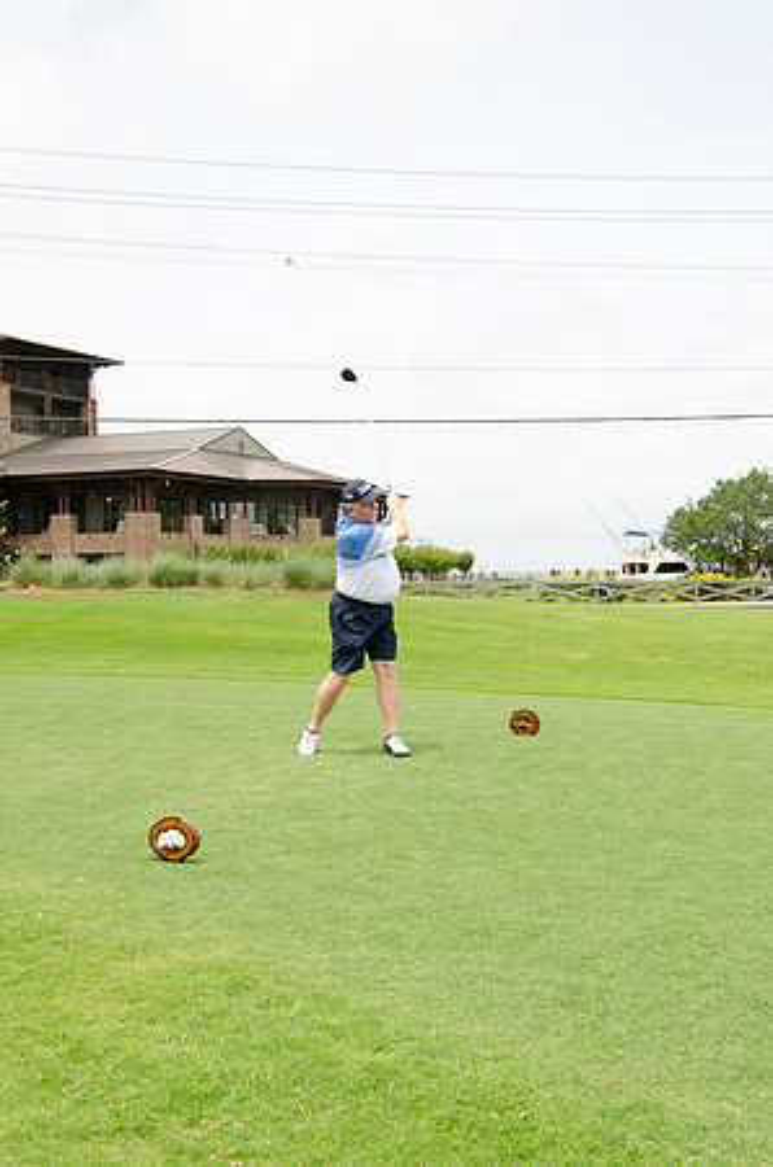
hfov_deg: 29.7
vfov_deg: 43.7
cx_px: 386
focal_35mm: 45
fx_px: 1456
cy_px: 584
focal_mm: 30
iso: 400
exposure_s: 1/400
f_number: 9
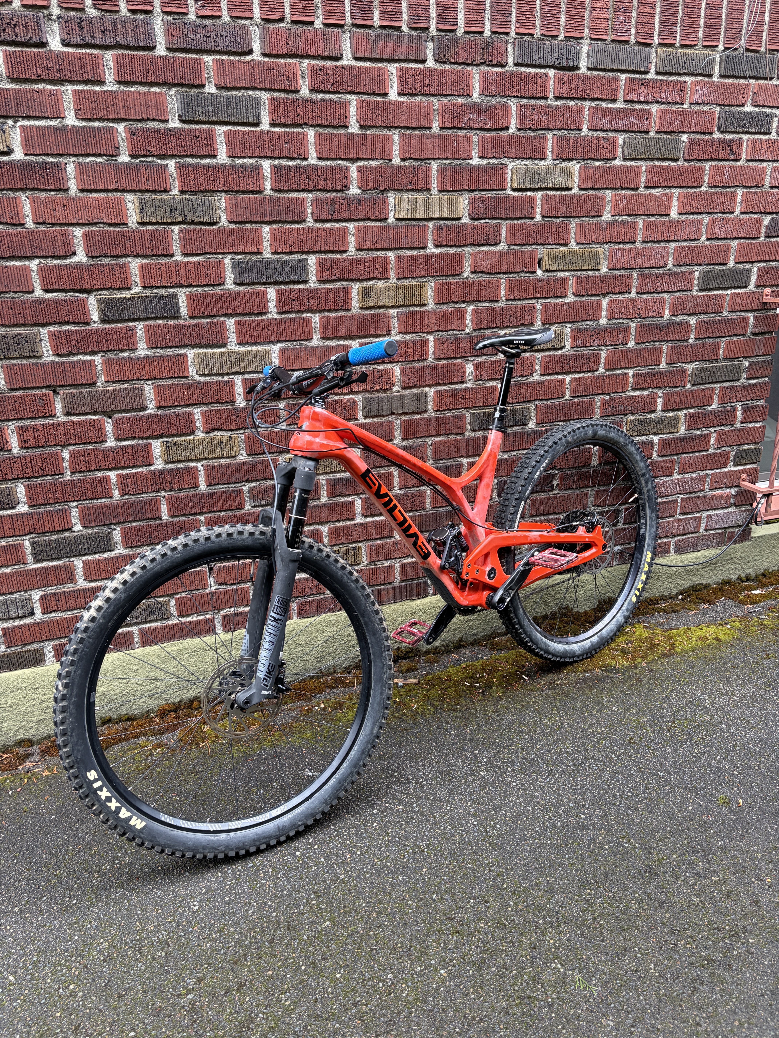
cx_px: 390
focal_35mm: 26
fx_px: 780
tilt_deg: -17.9
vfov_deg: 67.3
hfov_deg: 53.1
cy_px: 519
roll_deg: +1.8
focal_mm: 5.96
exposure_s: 1/121
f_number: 1.6
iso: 50
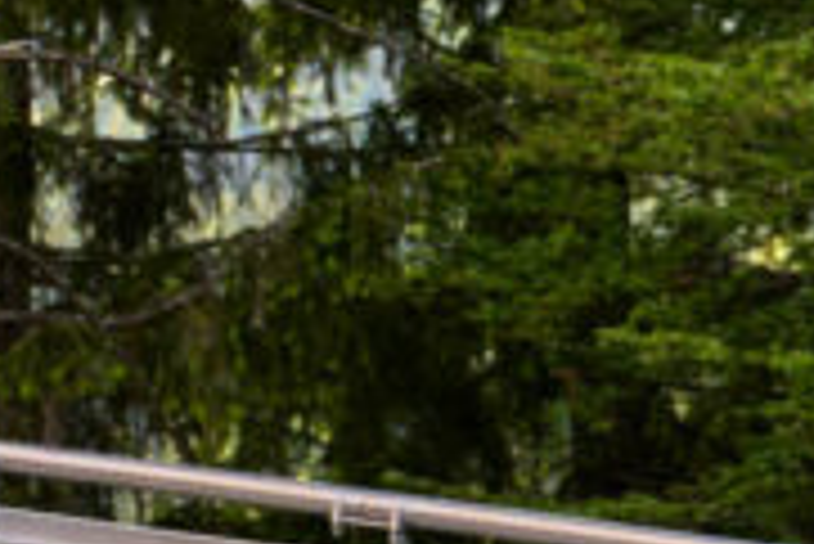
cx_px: 2024
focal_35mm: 408
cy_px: 1203
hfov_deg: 4.9
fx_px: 9232
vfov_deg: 3.3
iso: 250
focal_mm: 72
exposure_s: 1/500
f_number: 5.6
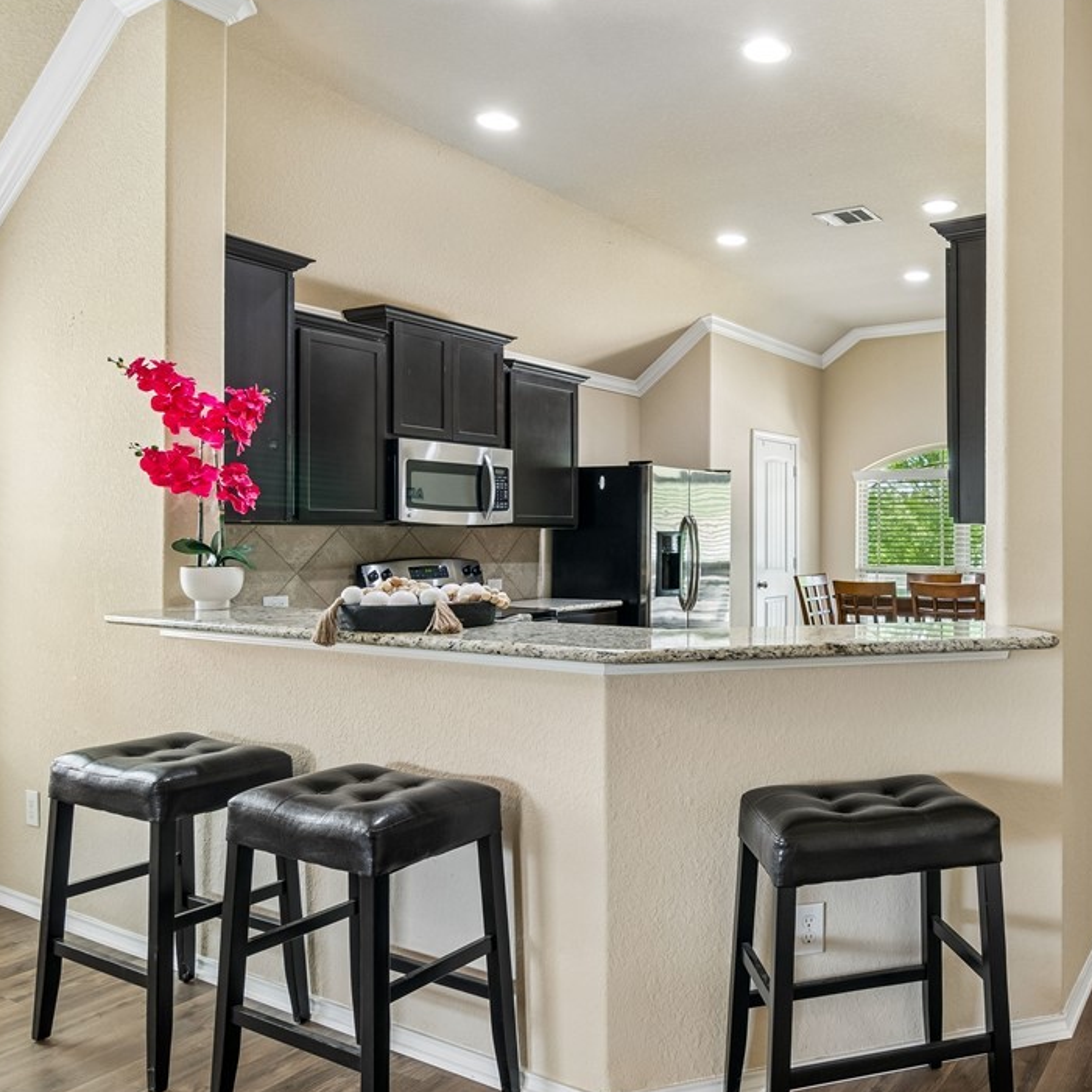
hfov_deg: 59.2
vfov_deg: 62.9
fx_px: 892
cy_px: 541
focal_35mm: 25
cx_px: 833
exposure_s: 1/15
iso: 320
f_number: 8
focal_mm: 13
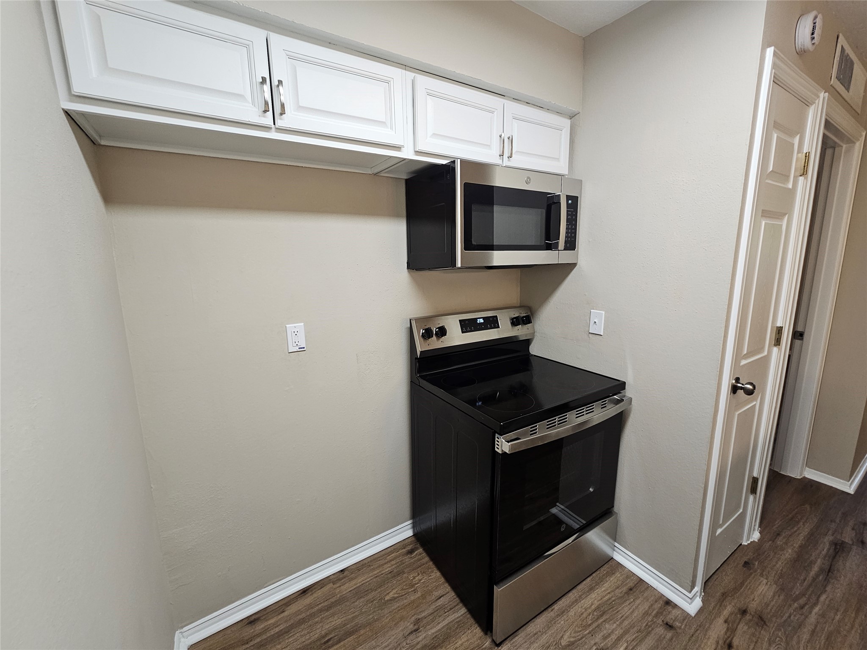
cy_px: 325
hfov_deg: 106.2
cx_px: 434
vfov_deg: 89.9
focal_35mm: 13
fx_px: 326
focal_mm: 2.2
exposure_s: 1/60
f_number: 2.2
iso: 125
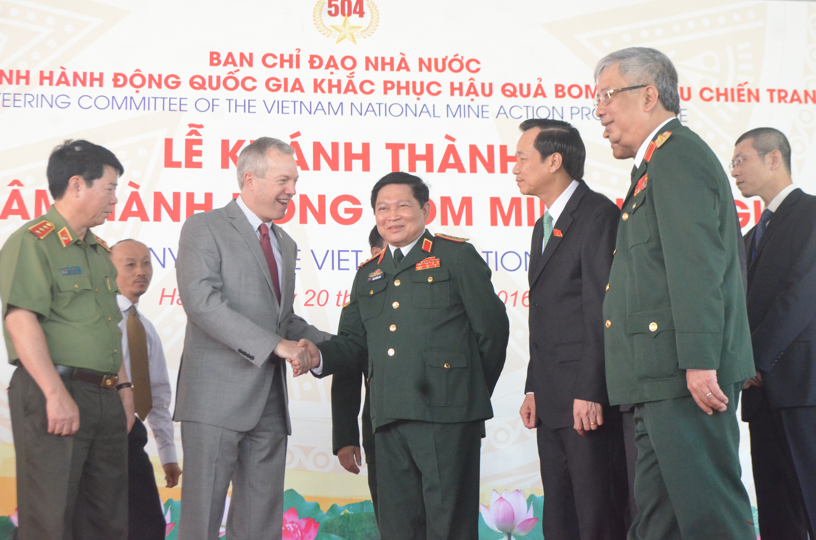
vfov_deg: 22.5
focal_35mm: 60
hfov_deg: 33.5
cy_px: 270
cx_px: 408
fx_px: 1357
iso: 5000
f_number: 8
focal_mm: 40
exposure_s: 1/250
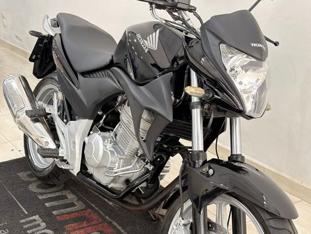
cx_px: 156
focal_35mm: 34
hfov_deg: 53.9
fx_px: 306
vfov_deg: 41.9
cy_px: 117
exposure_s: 1/40
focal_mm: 6.76
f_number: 1.78
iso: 200
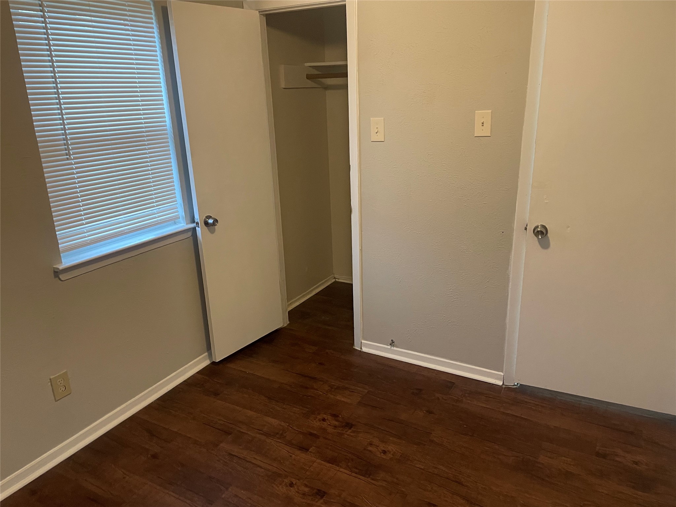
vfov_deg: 53.1
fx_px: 508
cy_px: 254
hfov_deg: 67.3
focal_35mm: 26
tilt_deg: -17.2
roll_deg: +2.6
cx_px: 338
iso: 500
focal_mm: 4.2
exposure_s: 1/60
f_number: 1.6
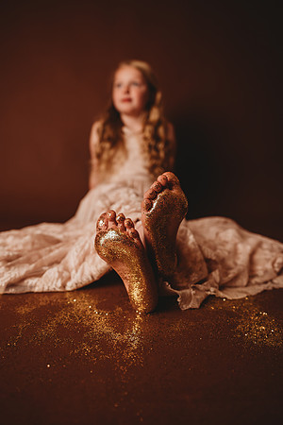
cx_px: 142
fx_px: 283
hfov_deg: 53.1
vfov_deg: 73.7
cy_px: 212
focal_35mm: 24
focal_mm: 24
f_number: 2.5
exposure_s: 1/160
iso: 100
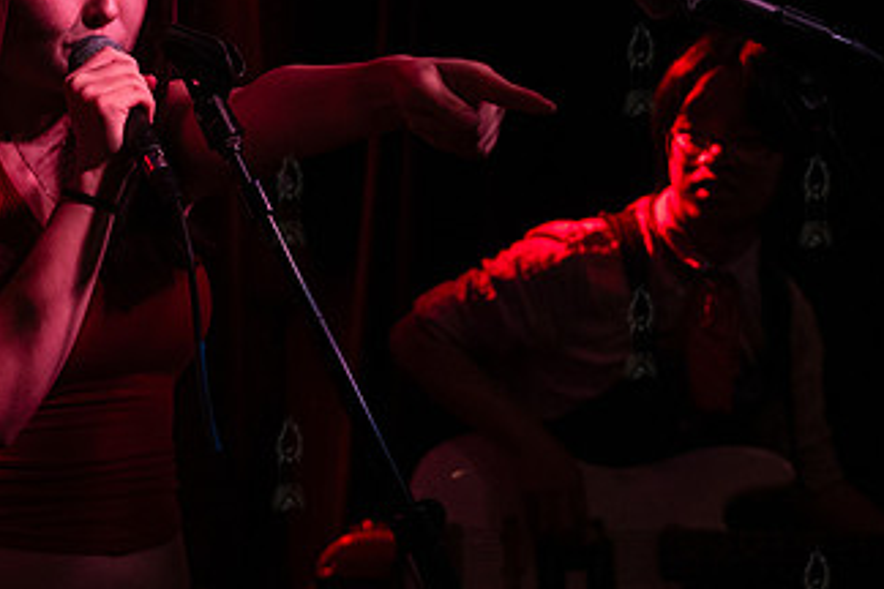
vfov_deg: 20.0
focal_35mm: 68
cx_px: 286
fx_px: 1670
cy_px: 199
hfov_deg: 29.4
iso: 8000
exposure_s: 1/320
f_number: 3.2
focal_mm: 38
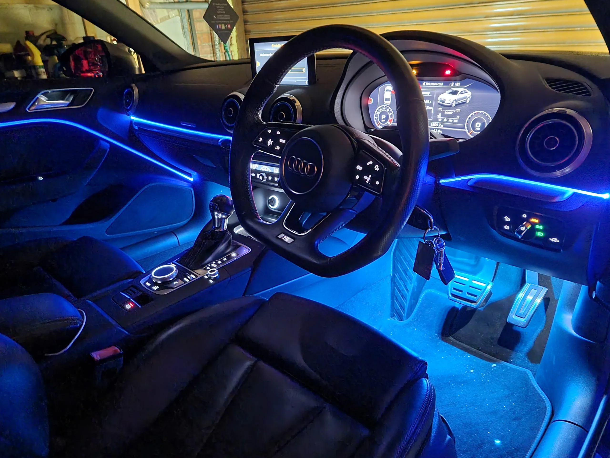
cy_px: 229
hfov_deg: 71.6
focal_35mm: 24
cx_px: 305
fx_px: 423
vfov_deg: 56.8
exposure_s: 1/10
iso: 3200
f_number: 1.8
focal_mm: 6.7
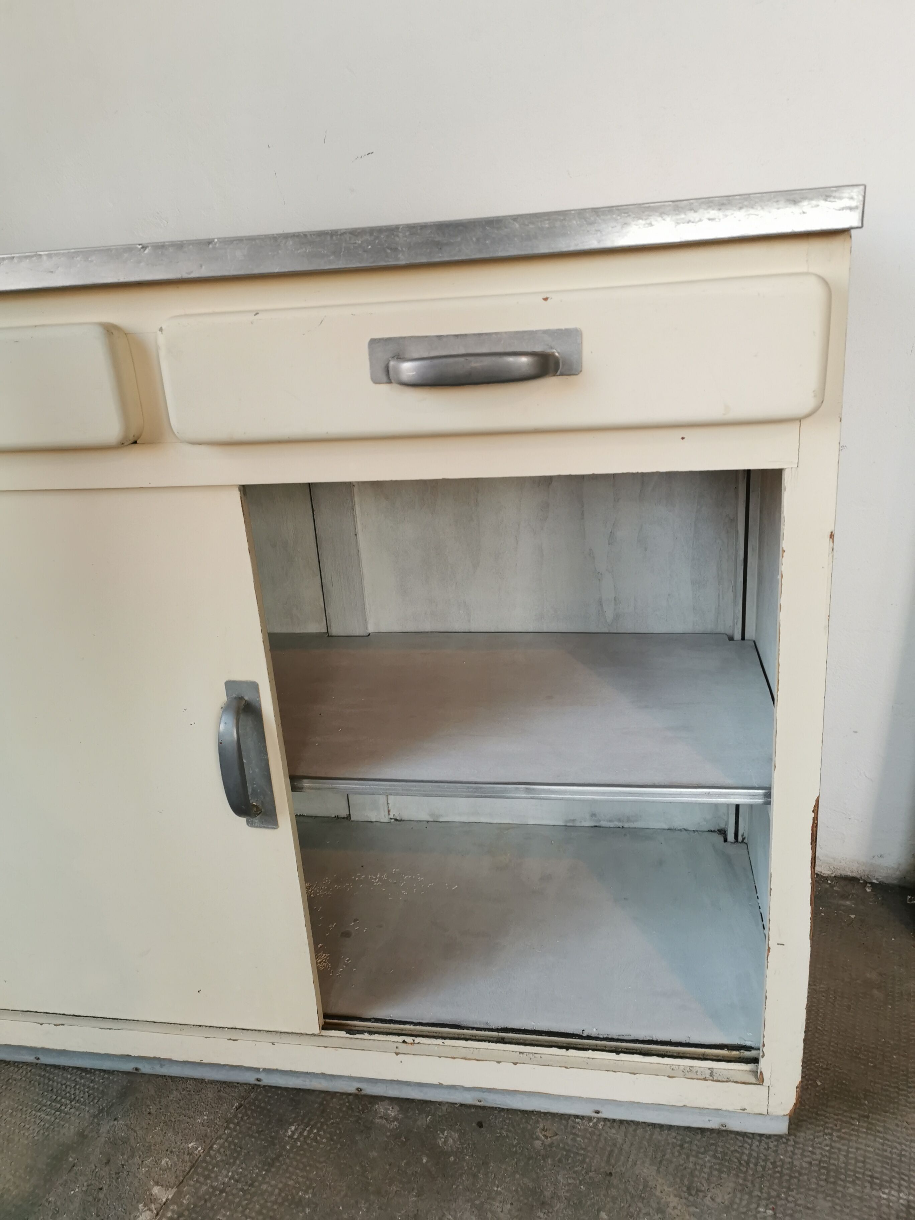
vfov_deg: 65.3
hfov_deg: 51.4
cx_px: 458
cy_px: 610
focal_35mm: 27
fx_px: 952
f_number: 1.6
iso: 125
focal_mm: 5.56
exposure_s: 1/60
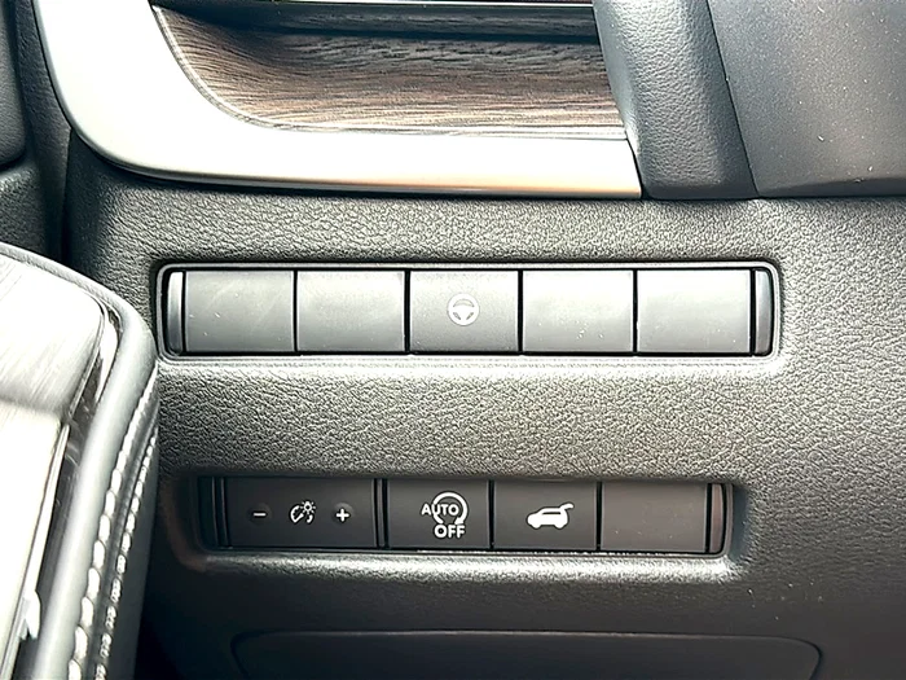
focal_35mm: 43
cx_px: 453
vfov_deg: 33.6
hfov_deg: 43.9
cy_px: 340
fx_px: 1125
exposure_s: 1/41
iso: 64
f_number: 1.78
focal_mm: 6.86
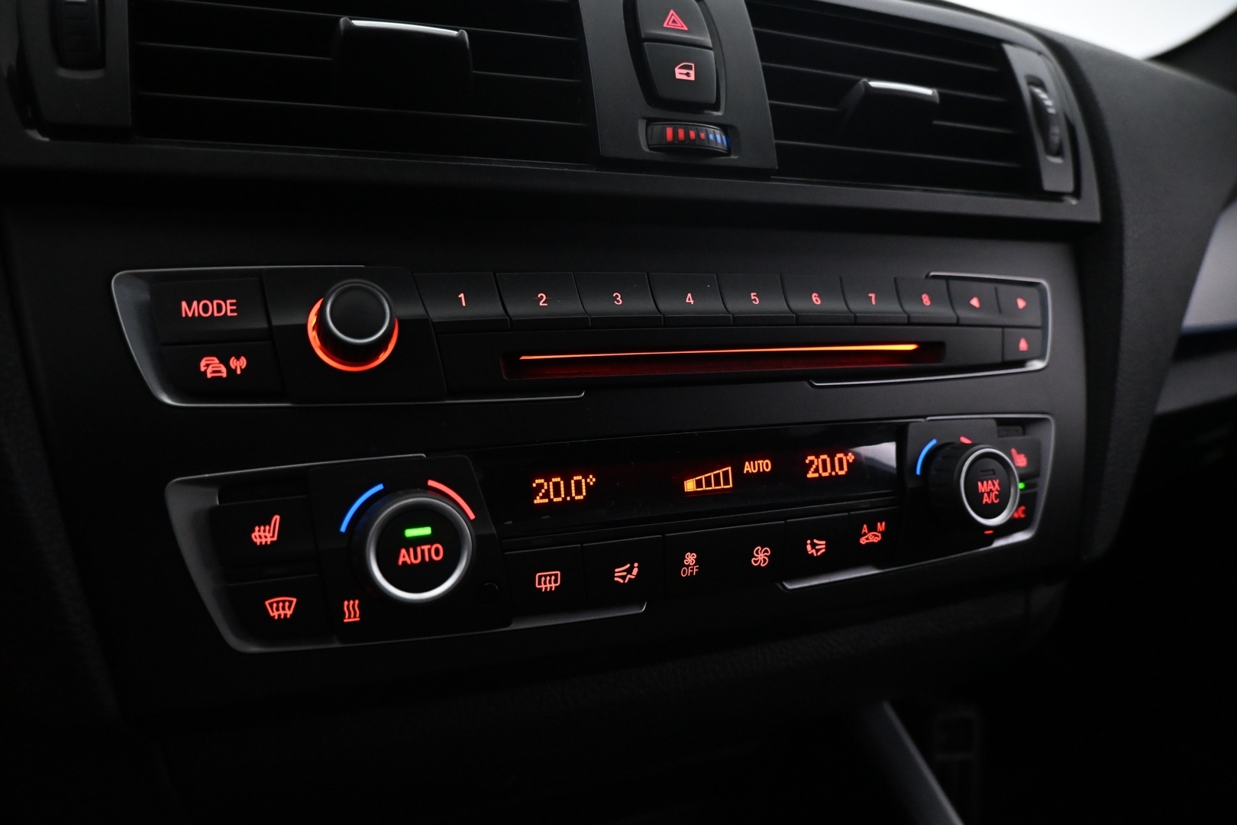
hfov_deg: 73.7
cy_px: 412
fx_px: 825
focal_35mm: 24
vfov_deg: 53.1
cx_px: 618
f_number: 3.5
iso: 3600
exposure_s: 1/60
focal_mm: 16
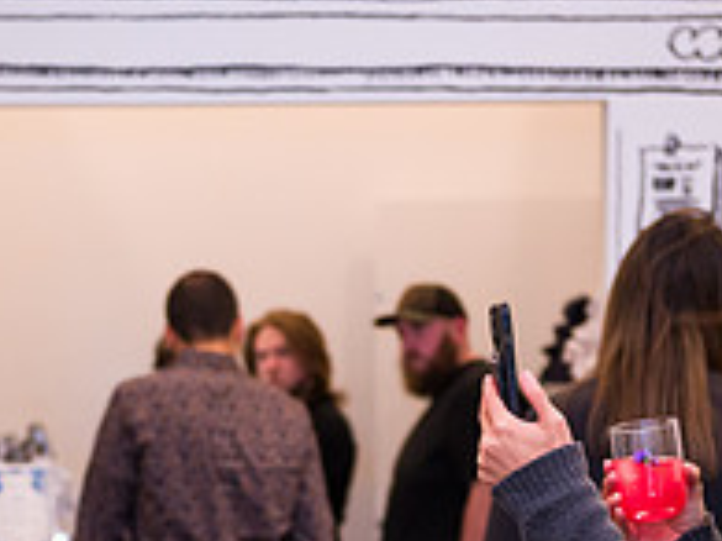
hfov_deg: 15.6
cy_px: 560
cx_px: 174
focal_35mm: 126
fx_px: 2626
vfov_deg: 11.6
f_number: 3.2
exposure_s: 1/200
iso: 1600
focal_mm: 44
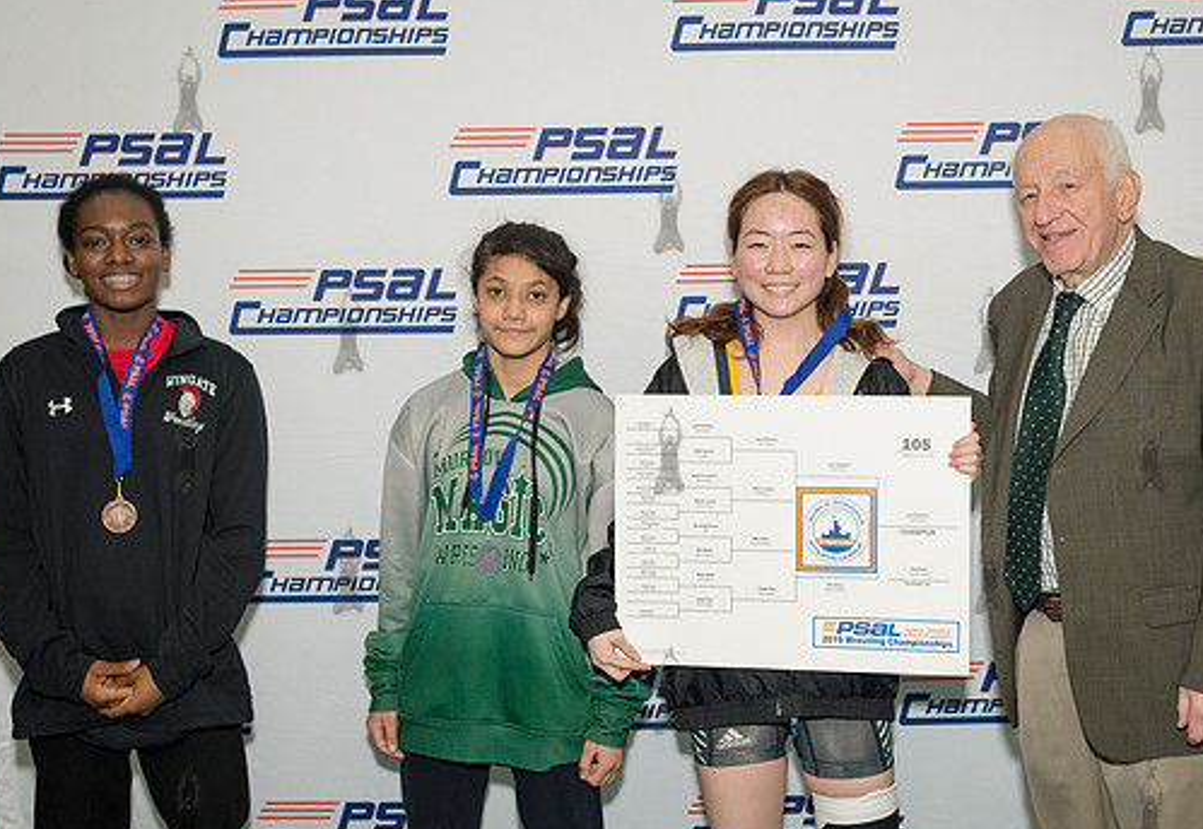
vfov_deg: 26.1
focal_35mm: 53
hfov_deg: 37.0
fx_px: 1790
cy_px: 414
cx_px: 724
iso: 1600
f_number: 5
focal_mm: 35
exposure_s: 1/250
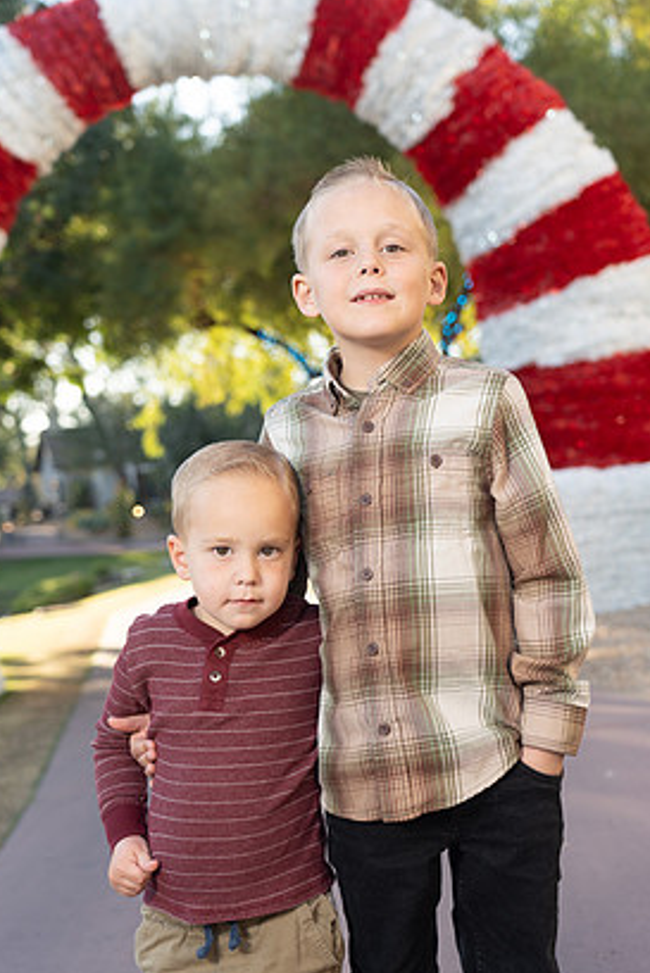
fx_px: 1488
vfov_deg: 36.2
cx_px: 321
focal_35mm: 55
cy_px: 497
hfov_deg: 24.6
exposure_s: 1/200
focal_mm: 50
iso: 160
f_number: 4
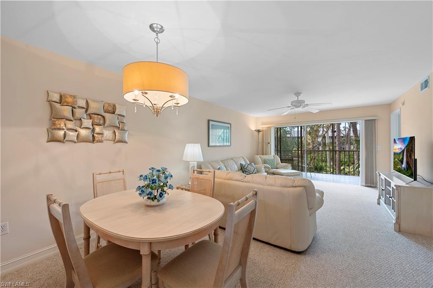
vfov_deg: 81.1
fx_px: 168
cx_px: 216
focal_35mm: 14
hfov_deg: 104.3
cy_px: 144
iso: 1000
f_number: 8
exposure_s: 1/10
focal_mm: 14
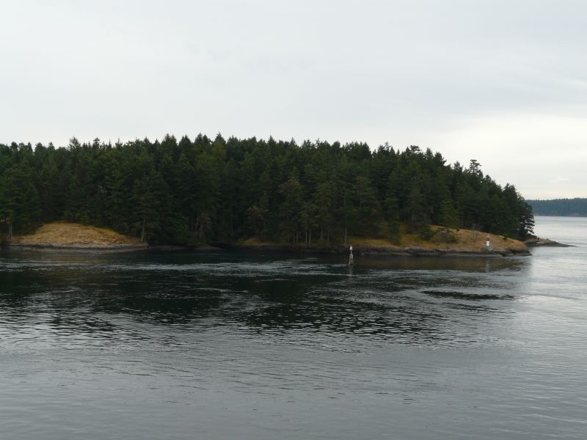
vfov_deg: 30.3
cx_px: 294
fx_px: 814
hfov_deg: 39.7
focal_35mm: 48
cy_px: 220
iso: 100
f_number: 5.6
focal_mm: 7.9
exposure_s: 1/320
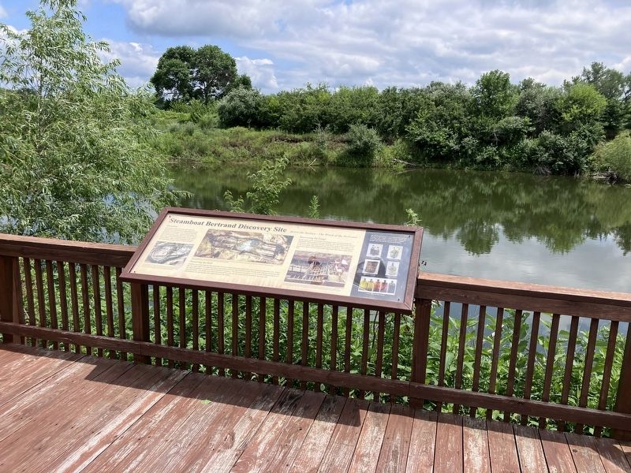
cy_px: 236
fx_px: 510
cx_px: 316
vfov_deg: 49.7
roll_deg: -2.4
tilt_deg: -13.0
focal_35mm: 28
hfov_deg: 63.4
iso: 32
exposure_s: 1/2208
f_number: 1.8
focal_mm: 3.99
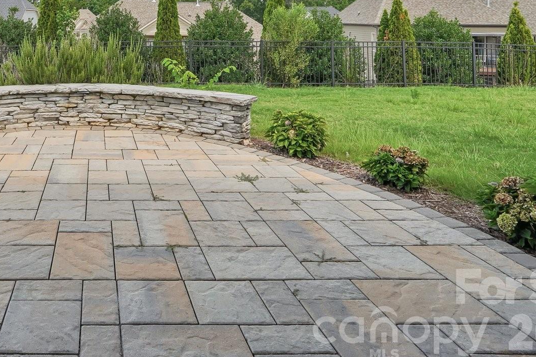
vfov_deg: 40.8
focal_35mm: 29
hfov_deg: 58.3
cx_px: 99
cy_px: 23
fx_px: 432
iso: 100
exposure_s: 1/60
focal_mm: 10
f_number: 8
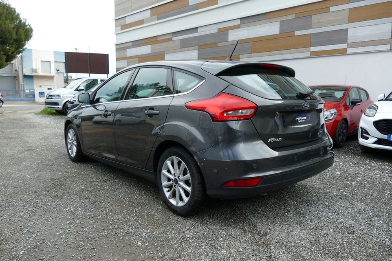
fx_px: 283
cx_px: 201
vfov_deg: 49.5
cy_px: 127
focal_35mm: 26
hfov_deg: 69.4
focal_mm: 9.12
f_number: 2.8
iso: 125
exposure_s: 1/500
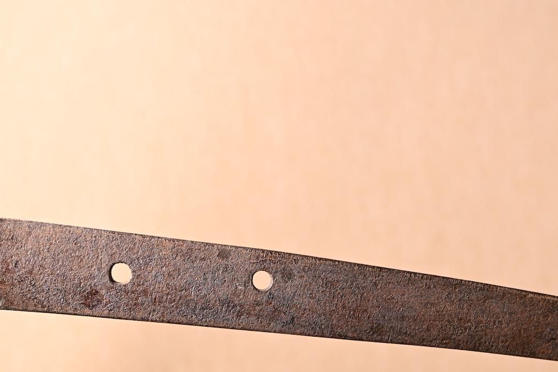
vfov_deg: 15.2
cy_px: 249
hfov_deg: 22.6
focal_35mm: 90
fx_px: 1394
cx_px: 254
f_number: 4.5
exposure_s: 1/2
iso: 100
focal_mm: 44
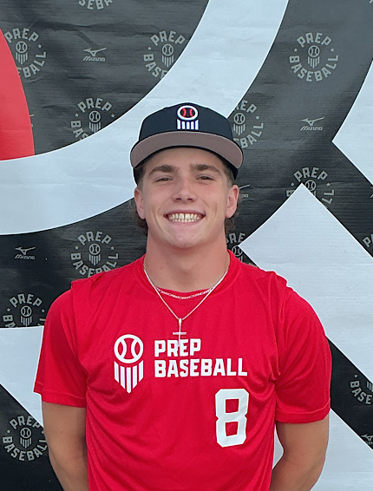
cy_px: 270
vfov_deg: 56.5
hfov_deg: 44.5
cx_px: 177
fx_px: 456
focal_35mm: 32
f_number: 1.8
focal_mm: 3
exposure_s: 1/709
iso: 25
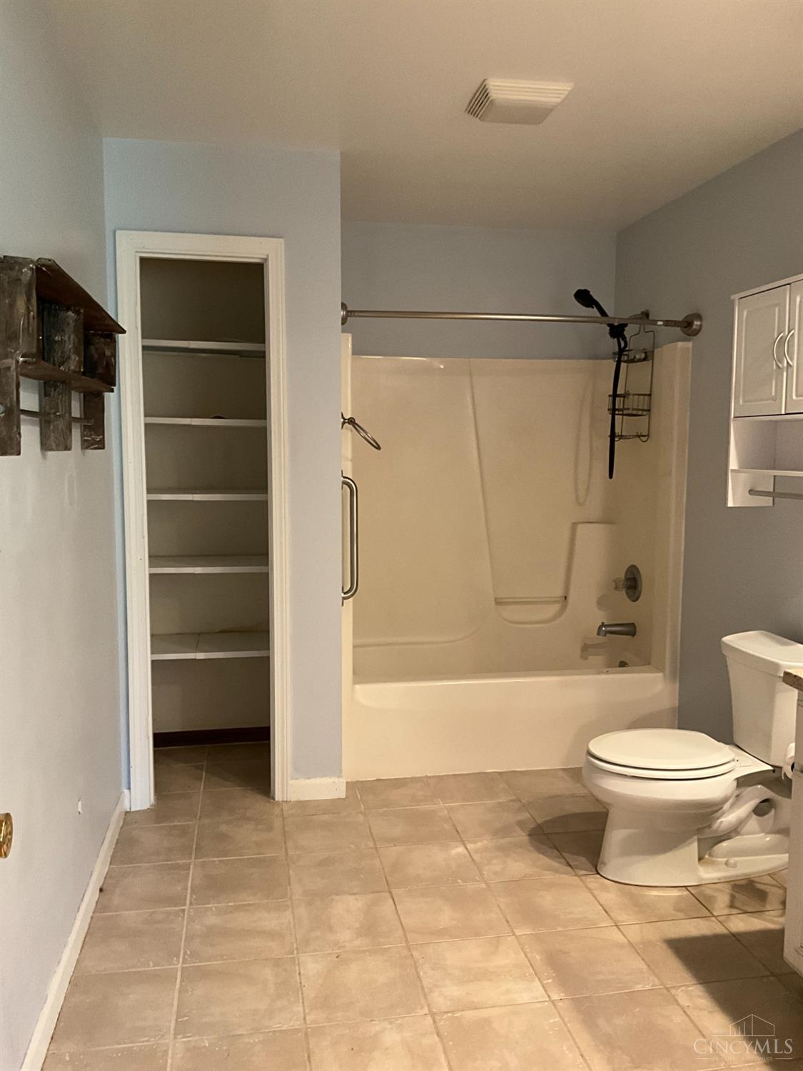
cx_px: 402
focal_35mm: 29
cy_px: 536
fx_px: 897
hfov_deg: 48.2
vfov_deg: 61.7
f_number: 1.8
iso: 250
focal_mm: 3
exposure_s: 1/40
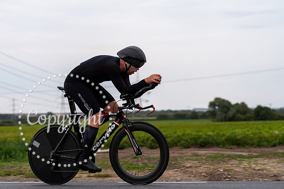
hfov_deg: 21.9
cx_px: 132
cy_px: 88
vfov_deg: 14.7
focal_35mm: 93
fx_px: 733
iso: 1600
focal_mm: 83
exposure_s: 1/800
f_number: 3.2
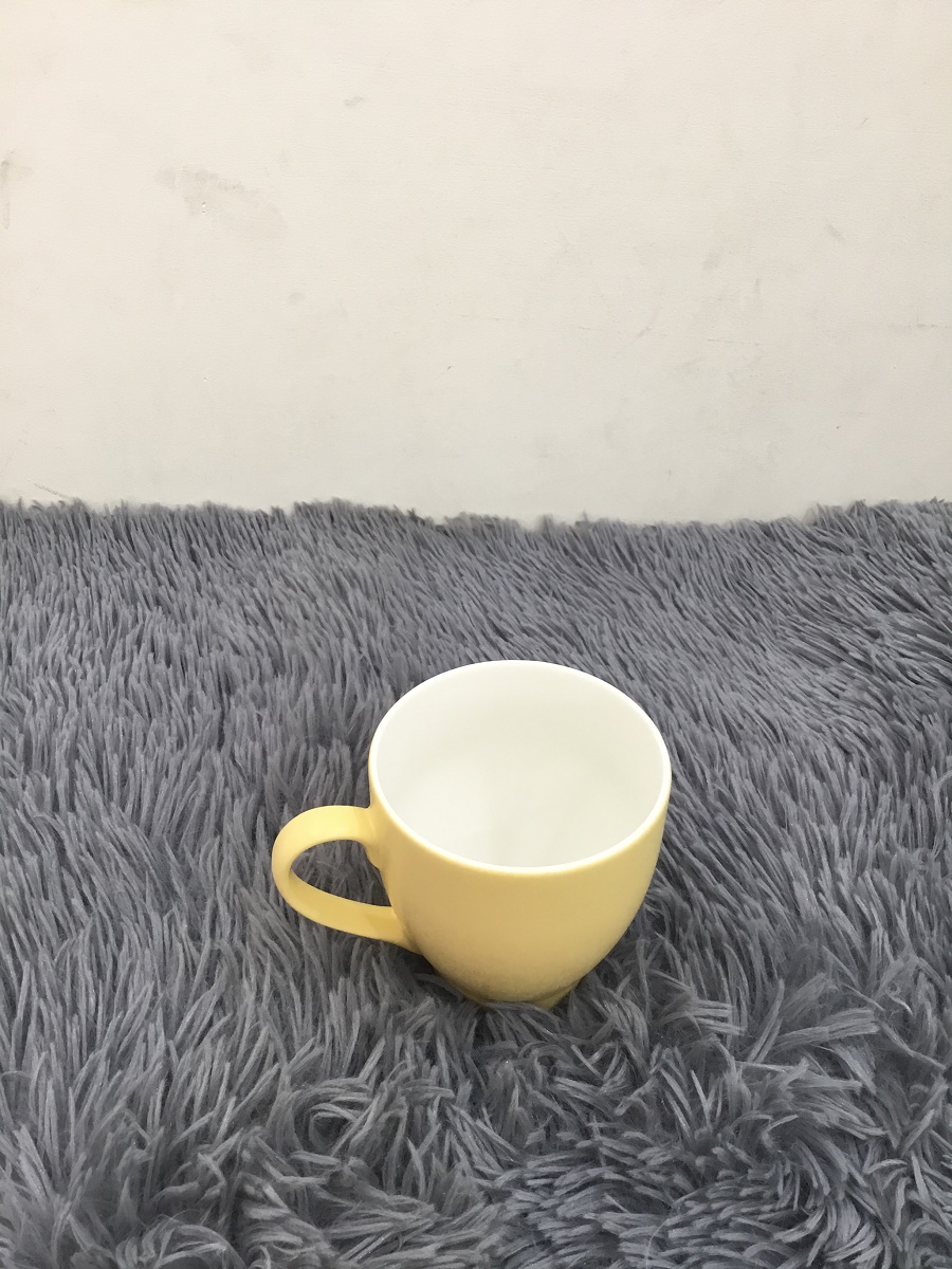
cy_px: 634
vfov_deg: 58.4
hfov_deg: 45.4
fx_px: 1137
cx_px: 476
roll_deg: -1.2
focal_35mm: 31
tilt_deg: -36.7
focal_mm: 3.3
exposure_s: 1/33
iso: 80
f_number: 2.4
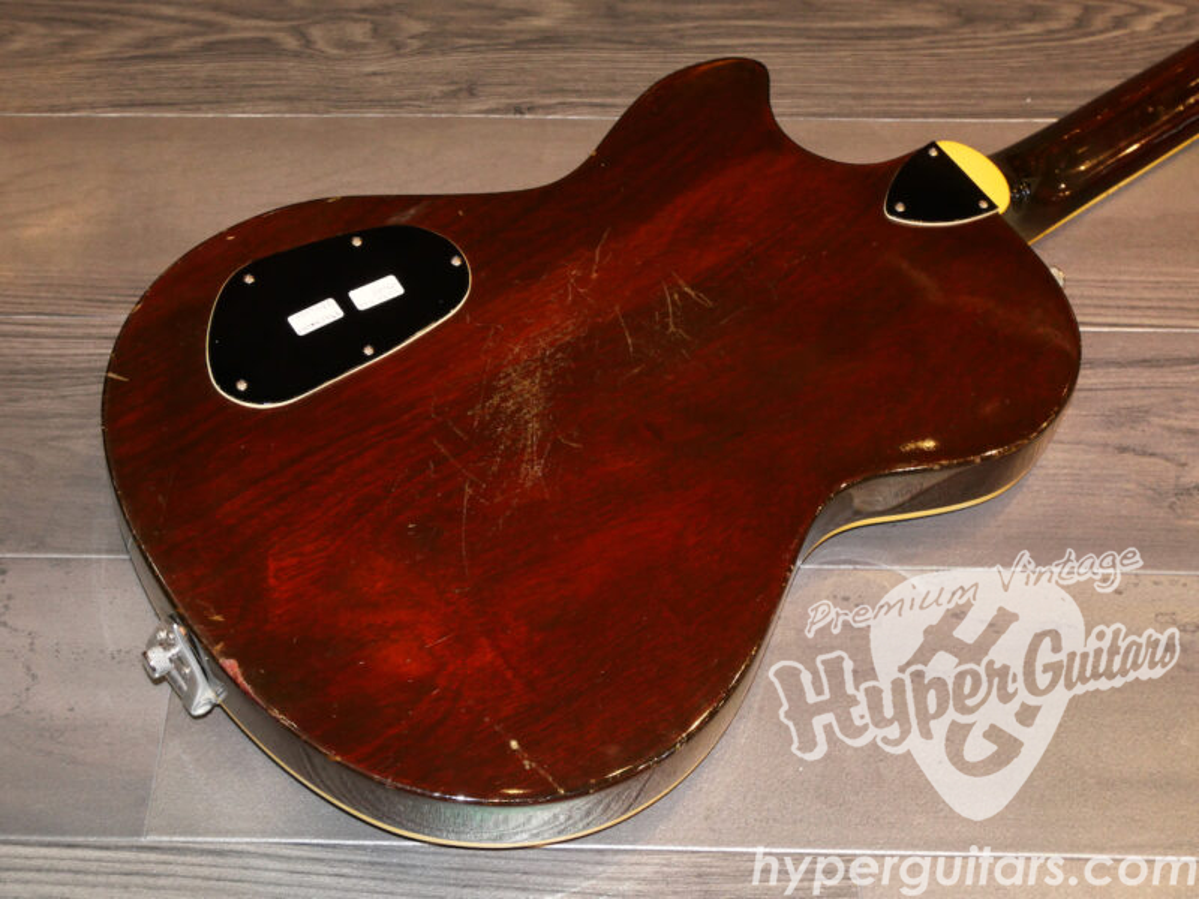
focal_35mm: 64
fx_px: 2217
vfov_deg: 22.9
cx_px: 600
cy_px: 450
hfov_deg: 30.3
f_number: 5.6
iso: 1000
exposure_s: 1/50
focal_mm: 32
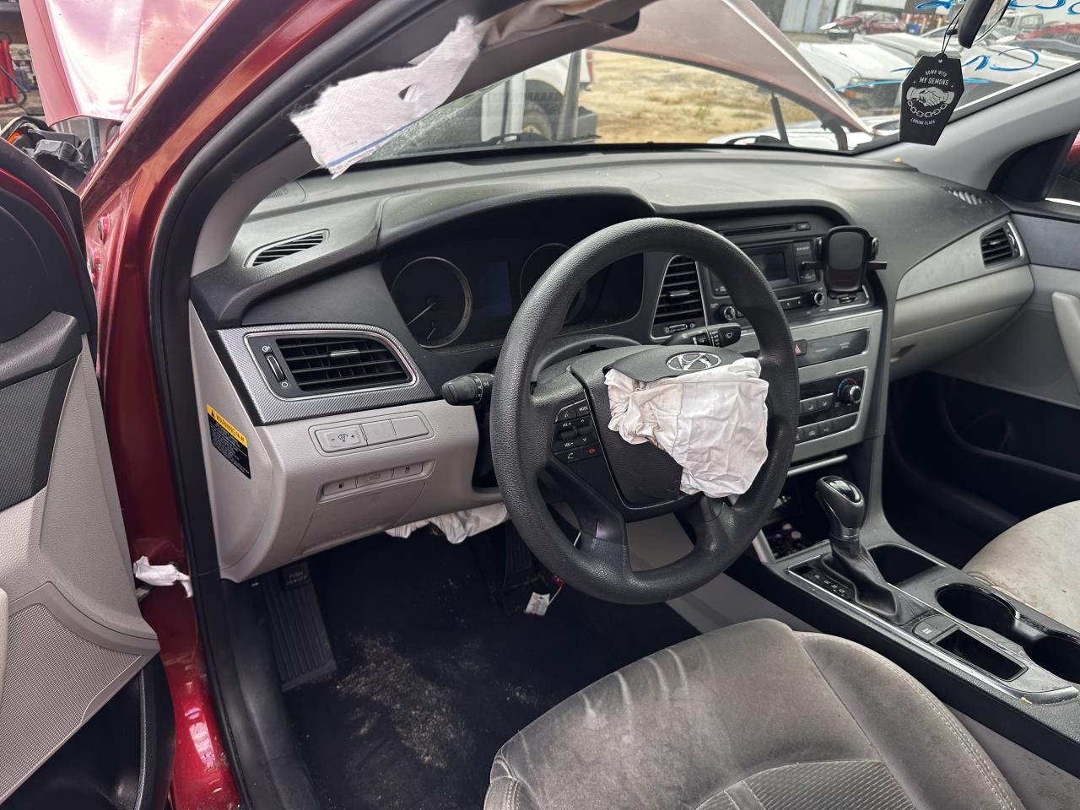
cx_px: 540
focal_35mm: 24
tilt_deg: -27.1
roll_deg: -4.4
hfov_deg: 71.6
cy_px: 405
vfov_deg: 56.8
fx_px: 749
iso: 80
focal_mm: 6.86
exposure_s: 1/247
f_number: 1.78
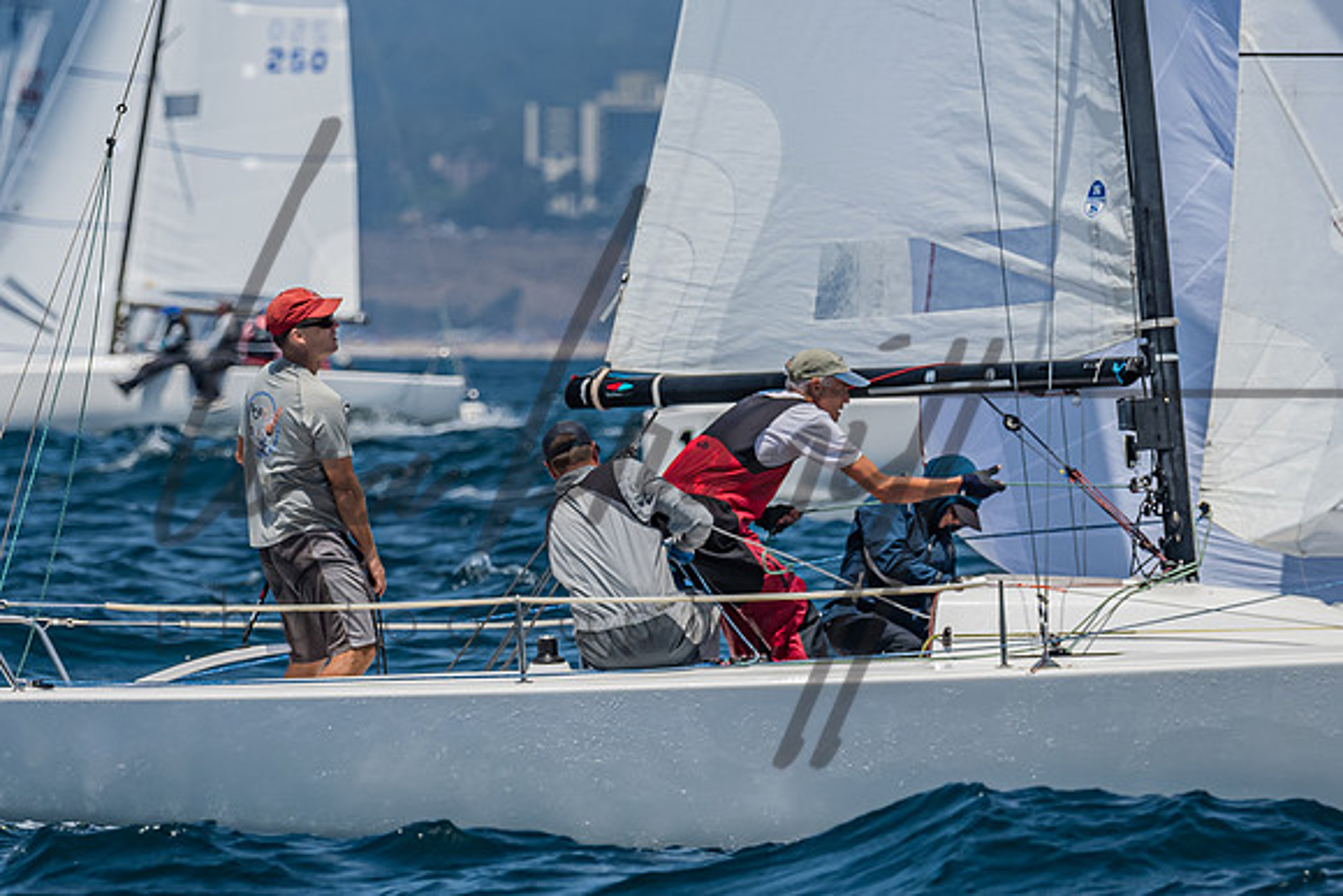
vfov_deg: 2.5
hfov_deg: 3.7
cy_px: 345
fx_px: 20812
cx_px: 293
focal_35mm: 558
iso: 400
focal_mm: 280
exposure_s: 1/2500
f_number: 6.3
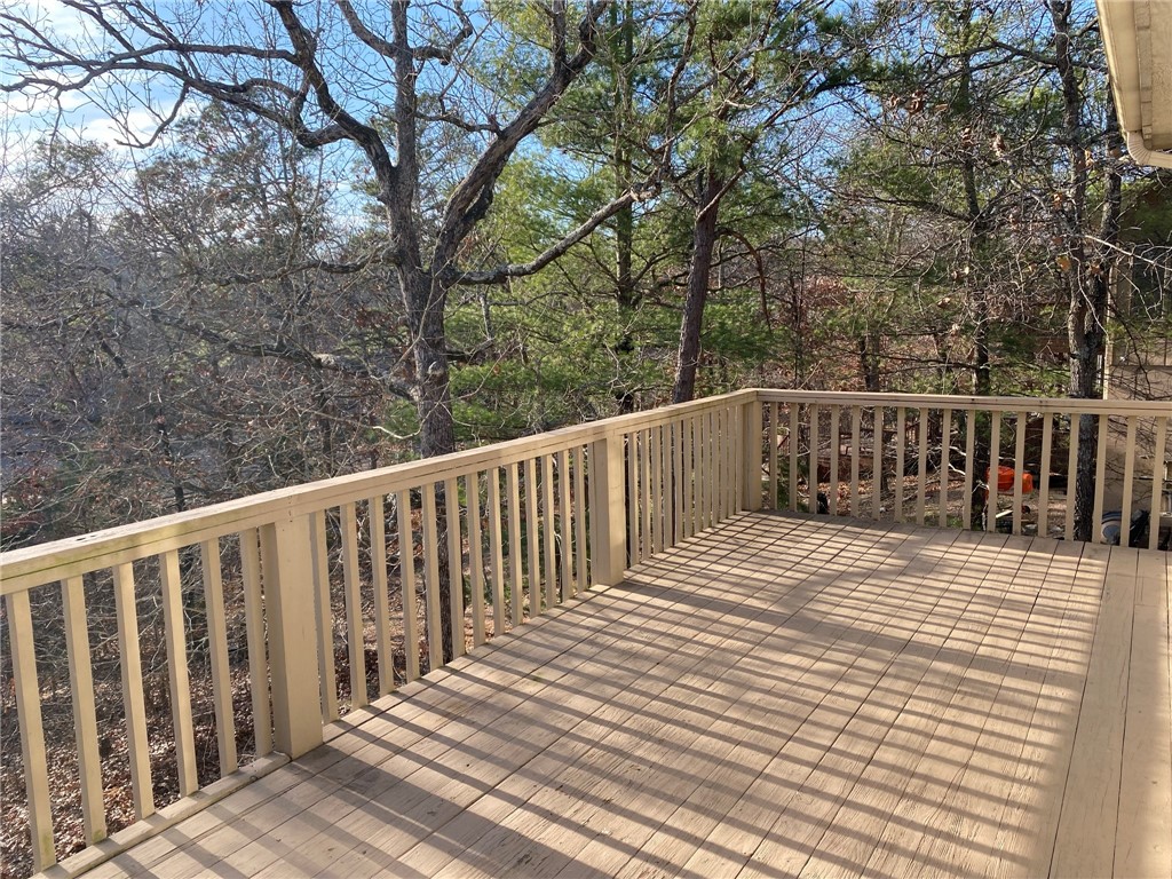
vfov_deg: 53.1
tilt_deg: -7.6
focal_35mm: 26
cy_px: 440
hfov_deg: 67.3
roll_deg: +1.3
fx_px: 880
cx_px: 586
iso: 32
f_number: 1.8
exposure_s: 1/633
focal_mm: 4.25
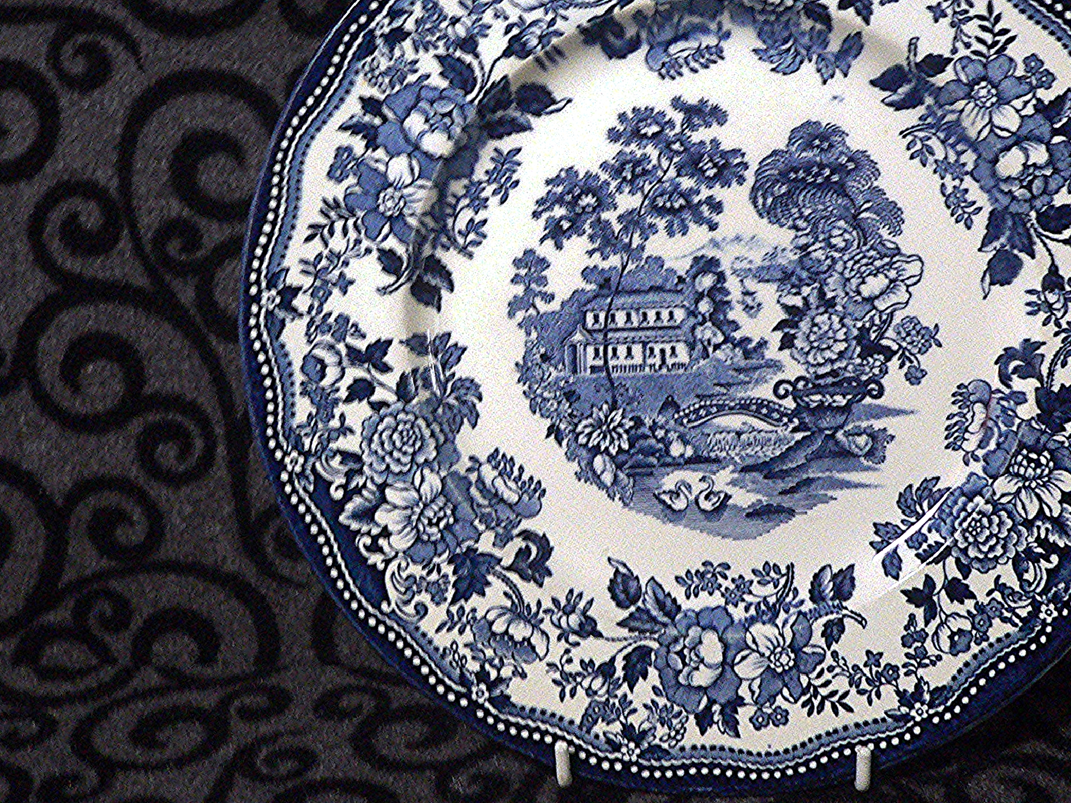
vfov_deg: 29.6
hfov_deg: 38.5
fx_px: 1516
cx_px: 715
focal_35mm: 49
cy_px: 335
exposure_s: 1/13
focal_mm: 6
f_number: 2.8
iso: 400
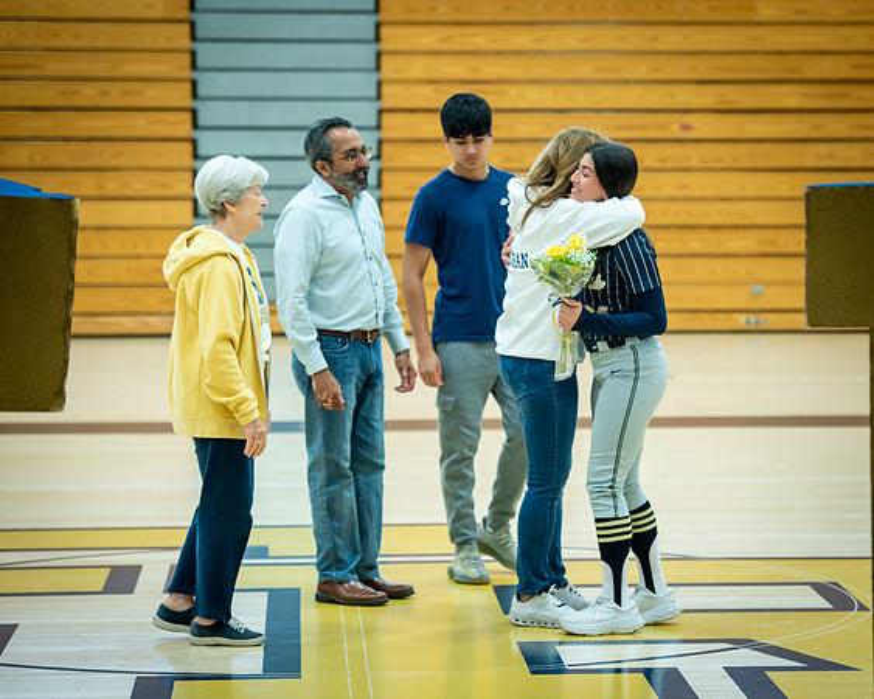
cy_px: 354
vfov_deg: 10.6
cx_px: 615
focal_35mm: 145
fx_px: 3759
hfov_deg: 13.2
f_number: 4
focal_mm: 110
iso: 3200
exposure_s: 1/200
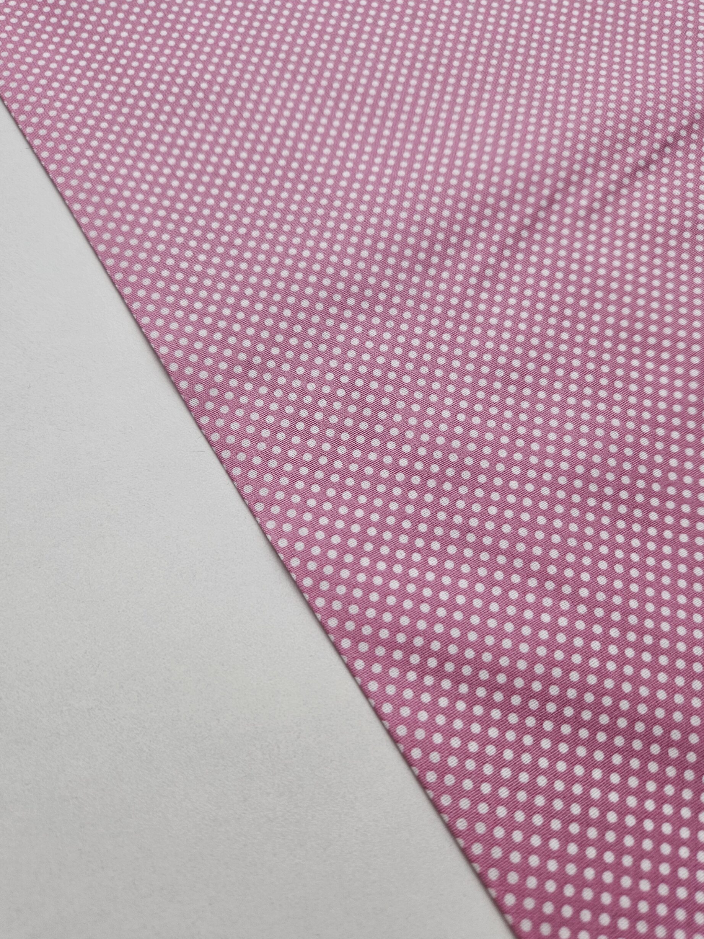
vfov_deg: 71.6
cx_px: 342
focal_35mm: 24
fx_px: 651
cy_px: 469
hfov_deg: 56.8
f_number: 1.8
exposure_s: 1/180
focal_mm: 5.4
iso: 64
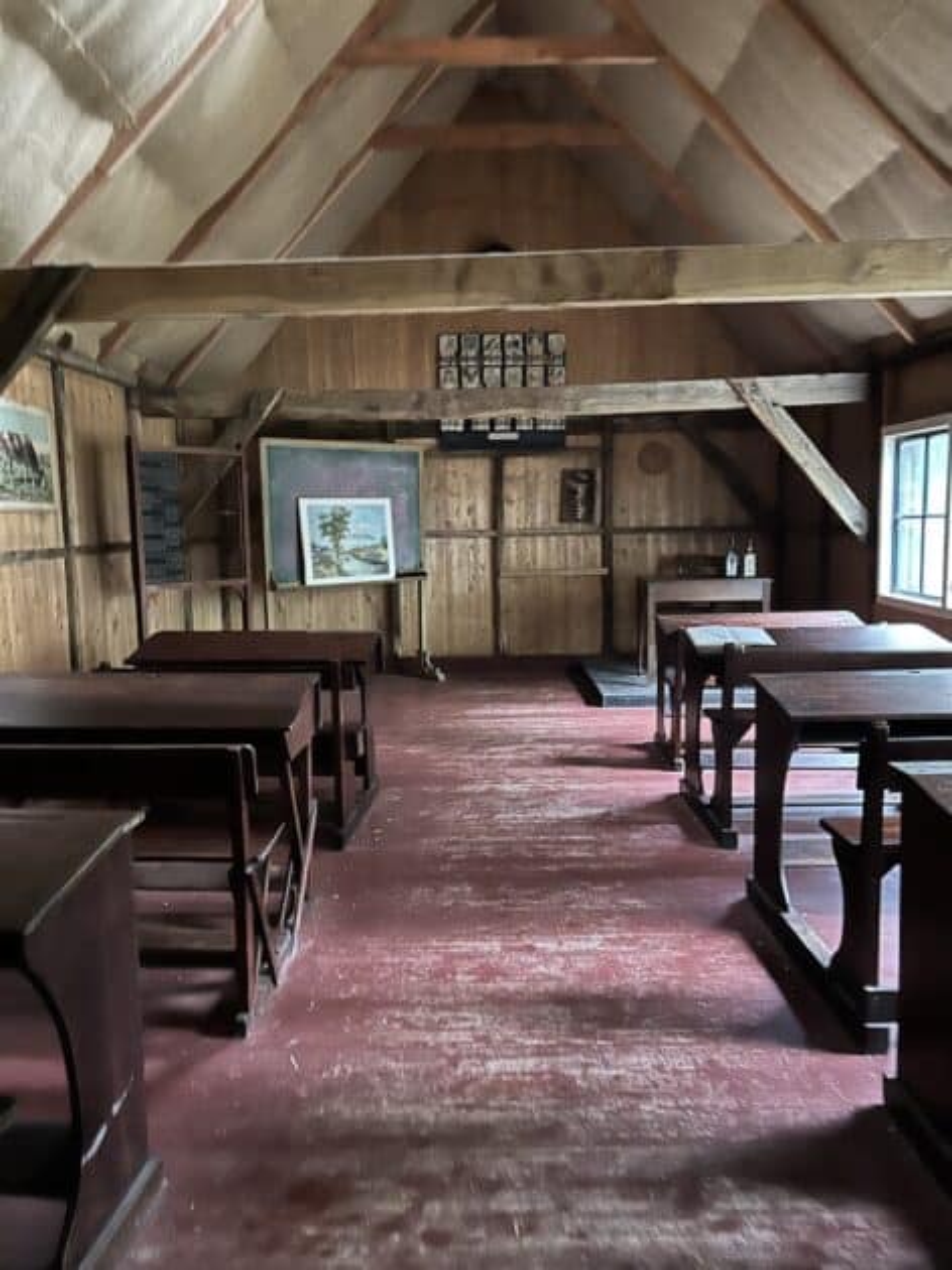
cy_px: 635
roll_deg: +3.5
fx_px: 954
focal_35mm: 26
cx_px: 476
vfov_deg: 67.3
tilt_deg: -6.1
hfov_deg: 53.0
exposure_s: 1/15
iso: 640
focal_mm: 5.7
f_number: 1.5
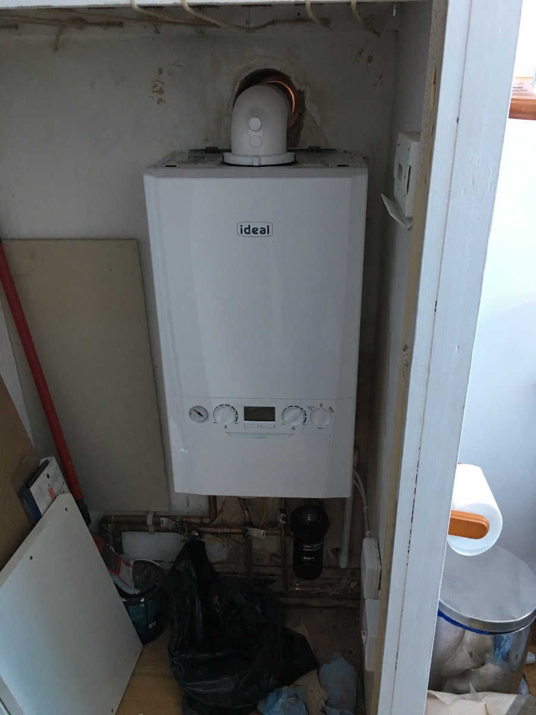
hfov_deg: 48.2
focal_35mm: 29
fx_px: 599
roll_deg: +1.5
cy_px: 358
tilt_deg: -22.9
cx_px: 268
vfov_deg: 61.7
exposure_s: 1/17
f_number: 2.2
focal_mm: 4.15
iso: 80
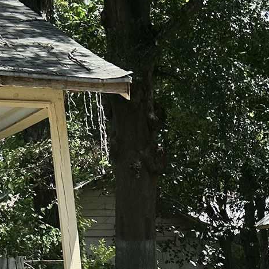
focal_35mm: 113
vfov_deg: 13.6
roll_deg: +2.4
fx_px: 993
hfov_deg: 15.0
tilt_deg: -13.1
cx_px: 309
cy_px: 507
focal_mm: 5.7
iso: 50
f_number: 1.5
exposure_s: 1/2915
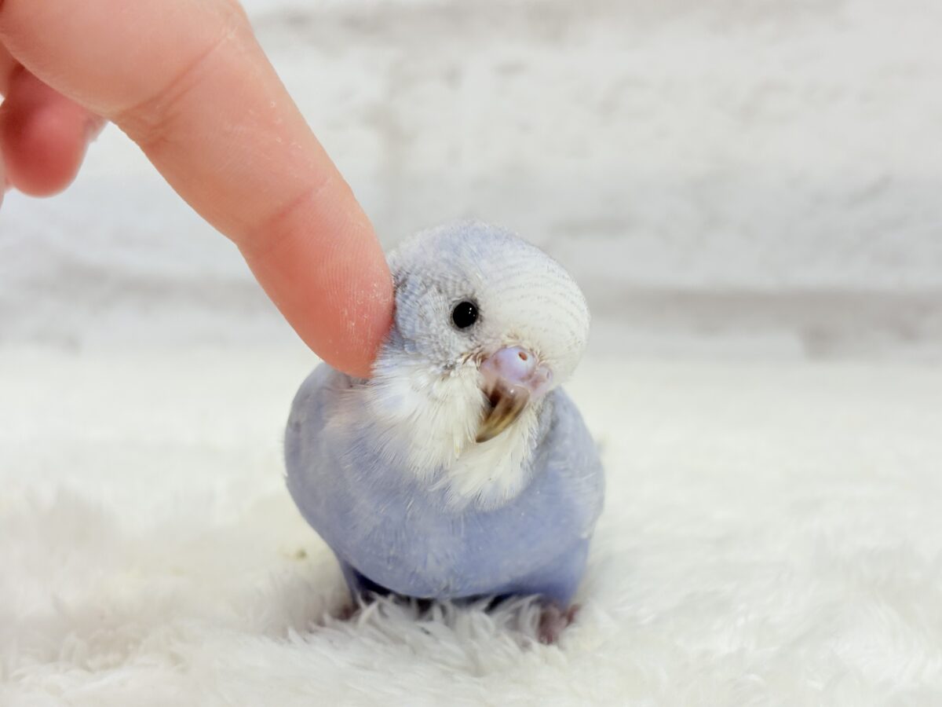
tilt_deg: -10.9
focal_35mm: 52
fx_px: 1415
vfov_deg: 28.0
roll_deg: +1.6
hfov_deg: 36.8
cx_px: 471
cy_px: 354
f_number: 1.6
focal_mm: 5.96
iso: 64
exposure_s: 1/100
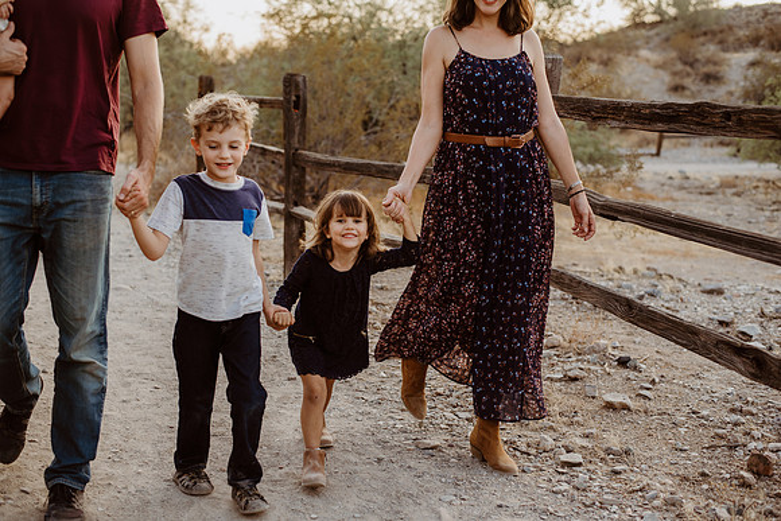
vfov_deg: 27.0
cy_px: 260
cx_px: 390
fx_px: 1085
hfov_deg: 39.6
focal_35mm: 50
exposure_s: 1/250
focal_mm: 50
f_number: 2.8
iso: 200
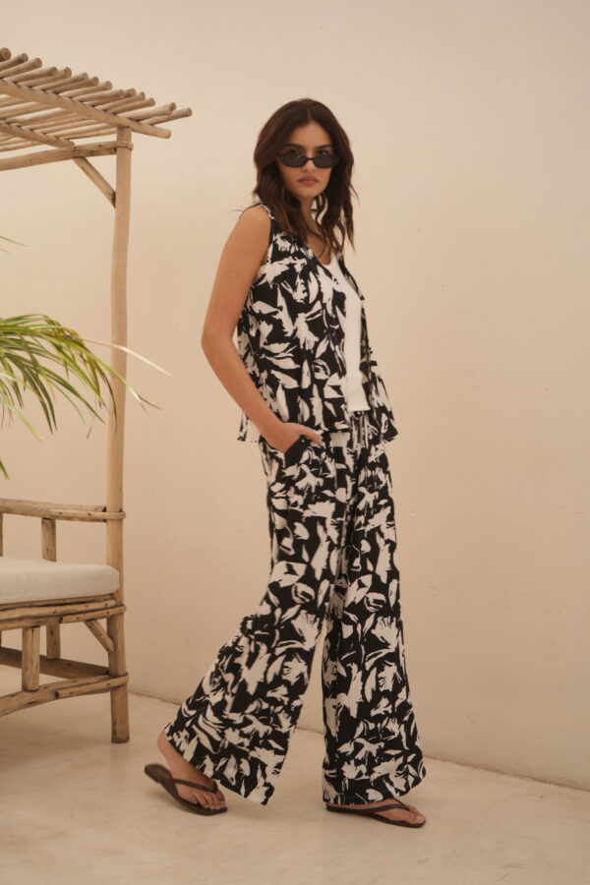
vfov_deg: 39.6
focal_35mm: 50
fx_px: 1229
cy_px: 442
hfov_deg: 27.0
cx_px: 295
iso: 125
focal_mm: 50
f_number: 9
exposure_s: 1/125
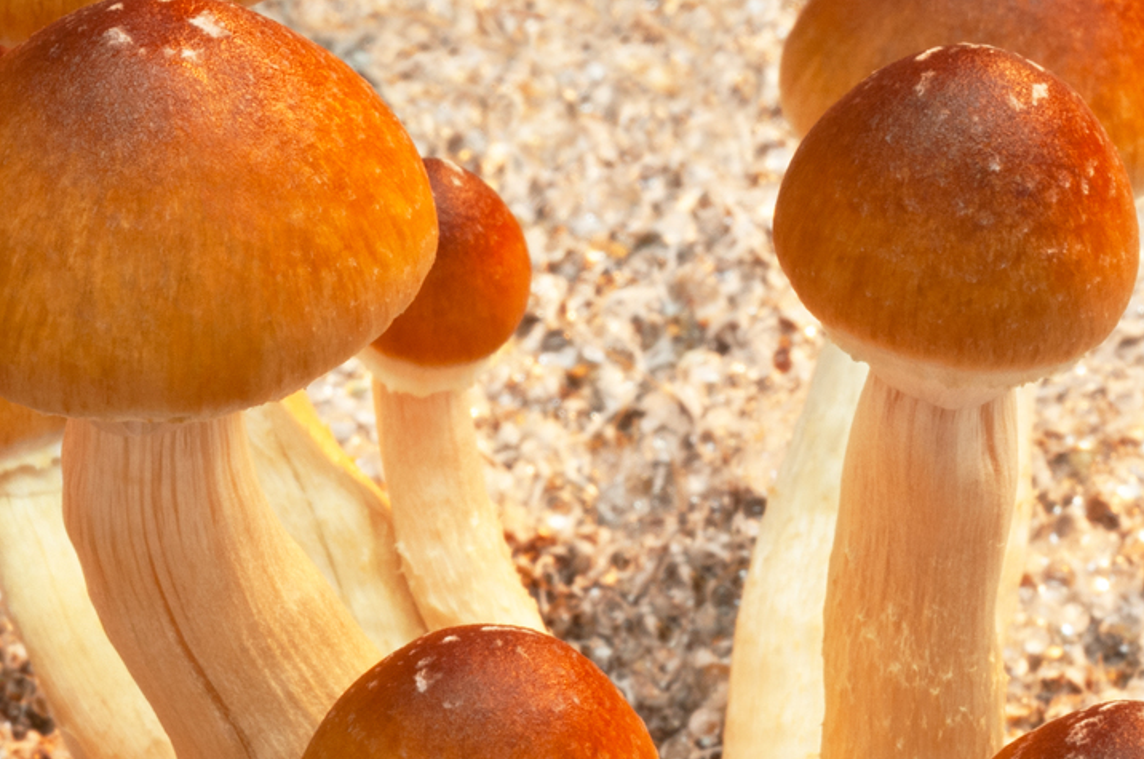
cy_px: 443
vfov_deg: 7.7
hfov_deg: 11.6
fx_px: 5618
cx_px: 115
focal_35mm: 177
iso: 200
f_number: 22
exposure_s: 1
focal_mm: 55
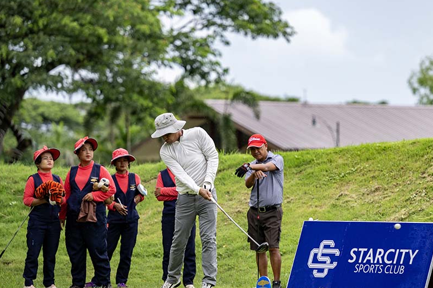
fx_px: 2188
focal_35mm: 182
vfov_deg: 7.5
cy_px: 151
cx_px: 234
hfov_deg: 11.3
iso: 640
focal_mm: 150
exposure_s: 1/3200
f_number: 2.8
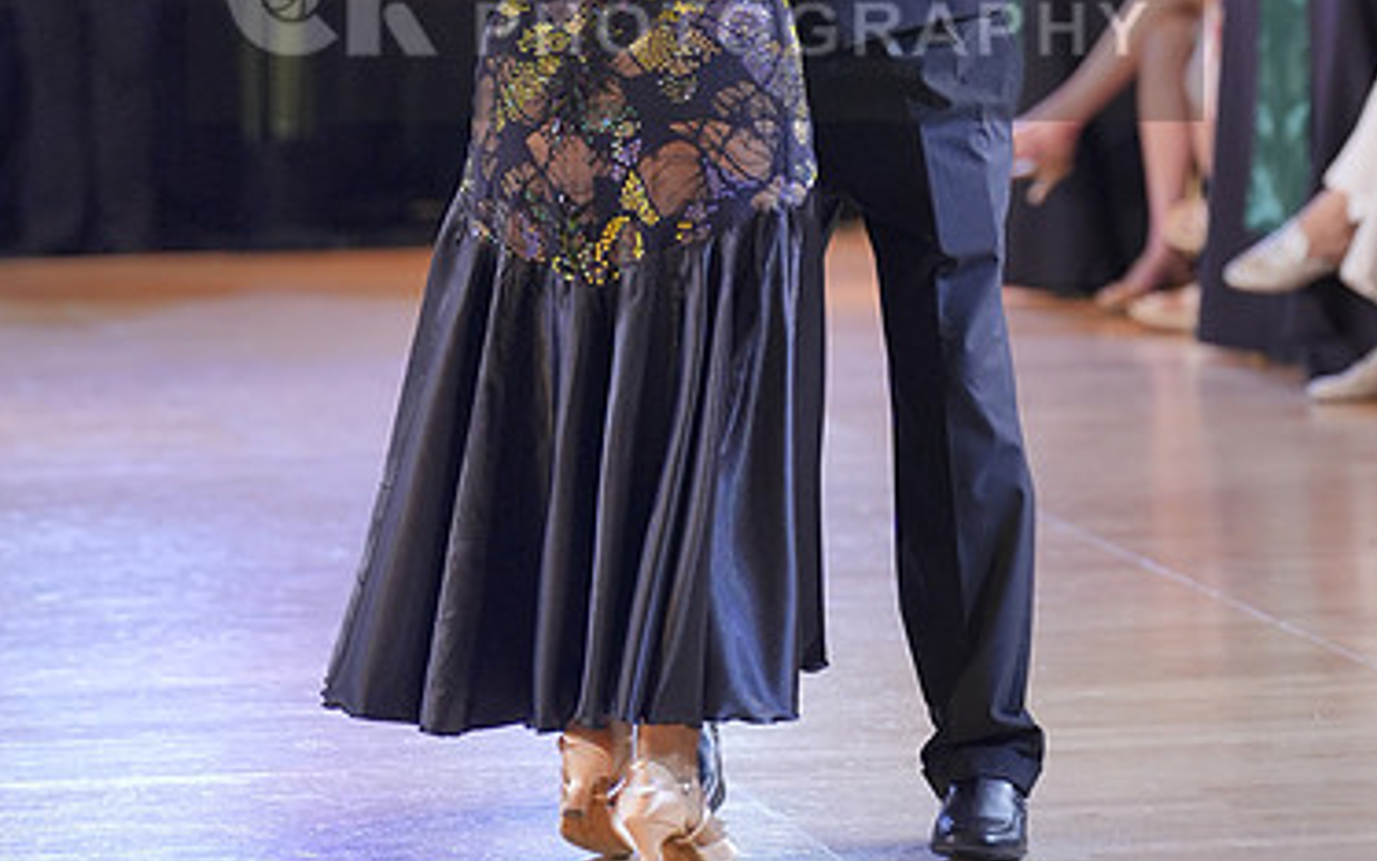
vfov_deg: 6.1
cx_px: 698
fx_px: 8071
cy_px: 0
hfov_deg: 9.8
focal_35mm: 215
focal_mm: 91
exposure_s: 1/500
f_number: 2
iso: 1250
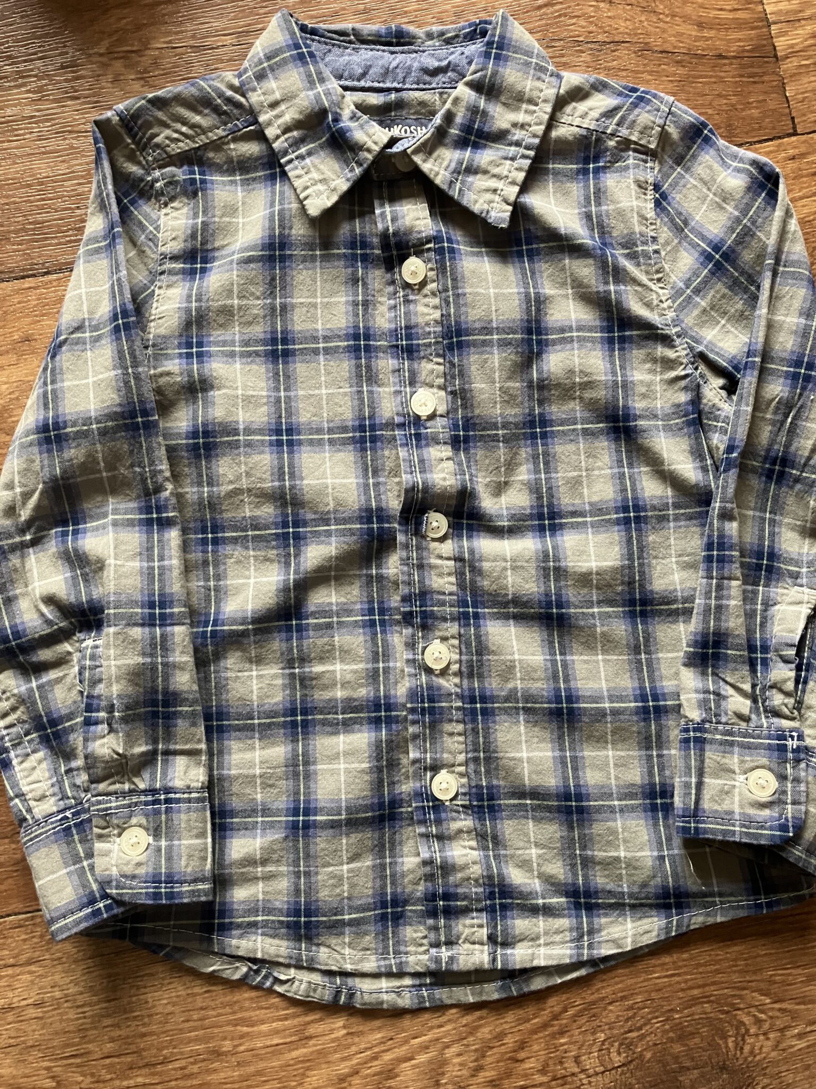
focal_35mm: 28
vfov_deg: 63.4
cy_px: 544
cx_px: 408
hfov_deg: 49.7
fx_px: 880
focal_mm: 3.99
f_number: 1.8
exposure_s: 1/60
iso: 200
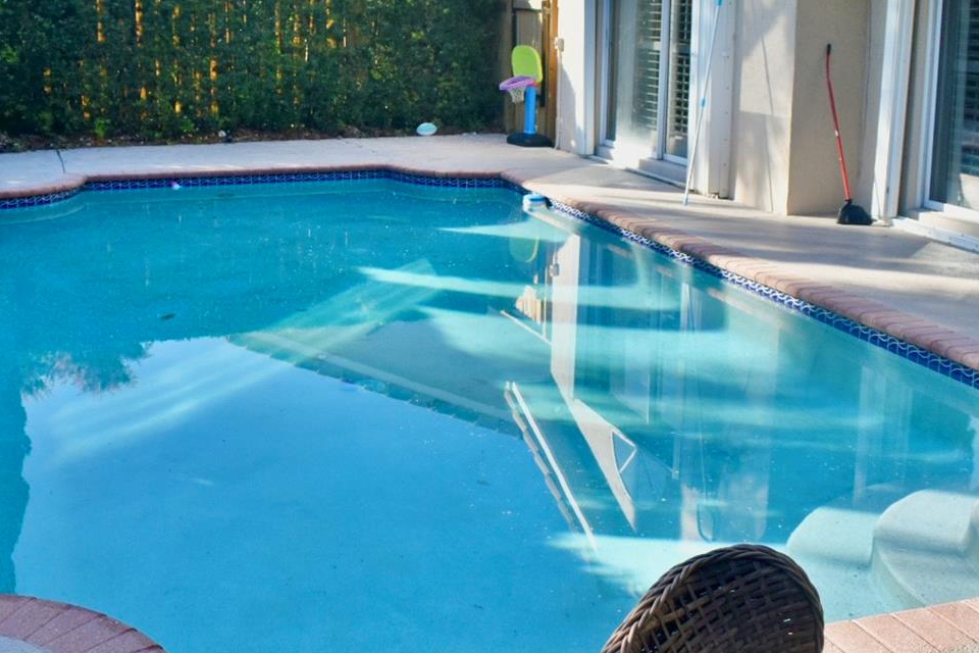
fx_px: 1224
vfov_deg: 29.8
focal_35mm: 45
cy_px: 249
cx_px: 410
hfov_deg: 43.5
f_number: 5
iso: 400
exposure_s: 1/1250
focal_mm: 18
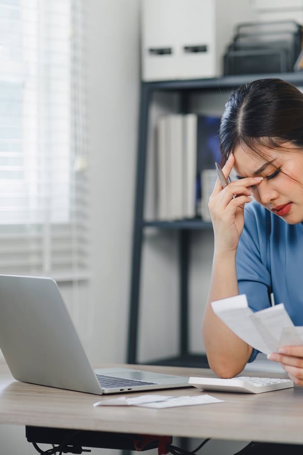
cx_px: 209
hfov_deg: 10.7
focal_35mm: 128
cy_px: 228
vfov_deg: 16.0
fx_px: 1617
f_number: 2
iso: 200
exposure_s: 1/250
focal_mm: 85
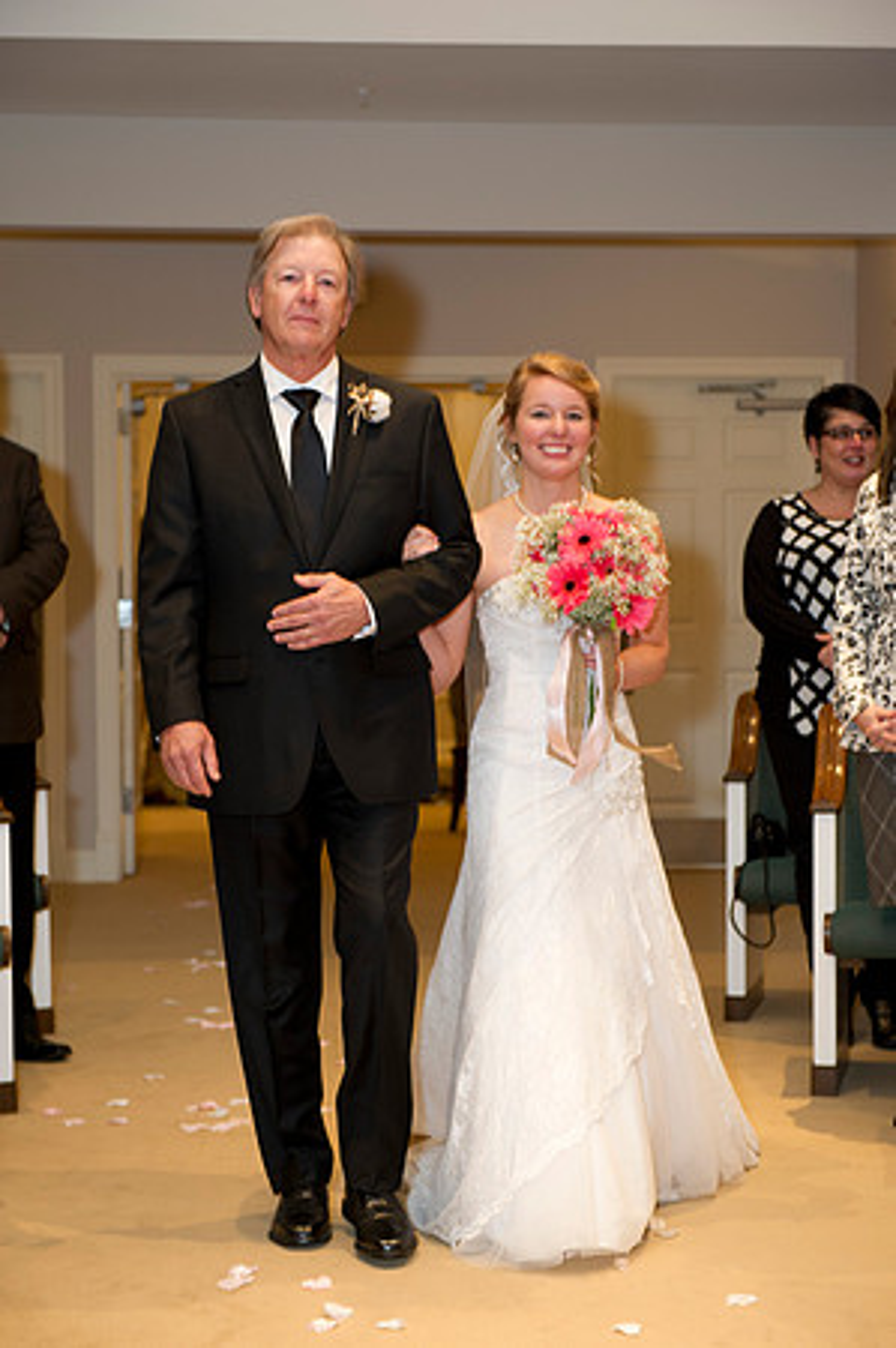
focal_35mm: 70
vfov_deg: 28.9
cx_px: 448
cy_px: 674
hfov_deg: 19.4
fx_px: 2619
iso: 1250
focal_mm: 70
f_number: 4
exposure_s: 1/80
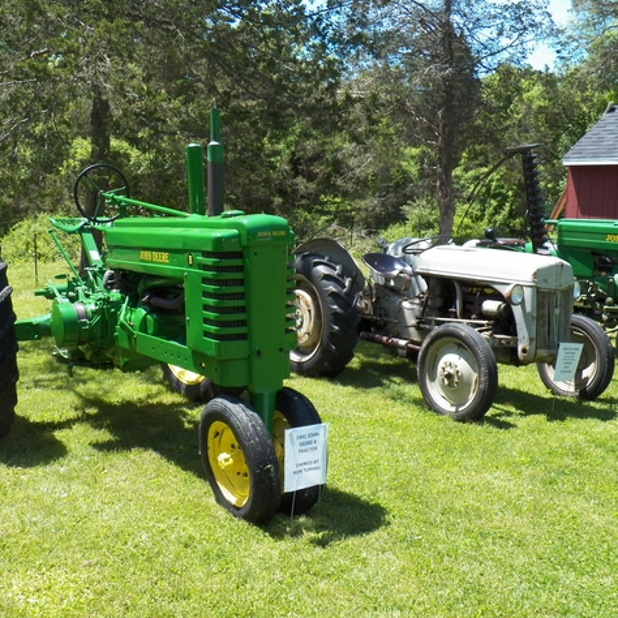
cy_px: 310
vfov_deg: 44.9
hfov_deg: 44.6
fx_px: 747
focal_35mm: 37
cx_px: 236
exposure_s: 1/500
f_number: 4
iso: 125
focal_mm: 5.5
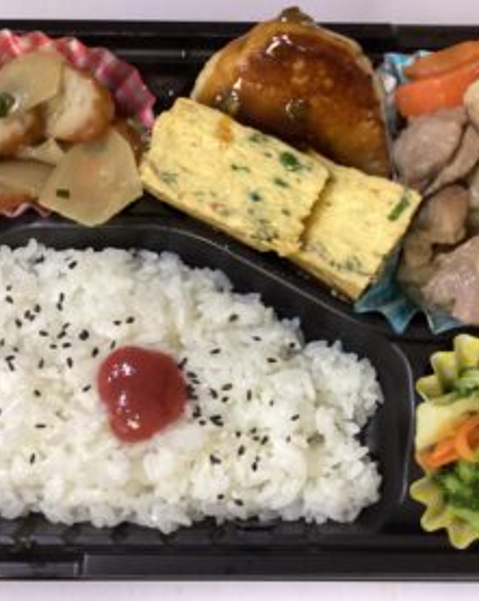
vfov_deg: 44.8
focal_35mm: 41
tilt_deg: -74.3
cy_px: 298
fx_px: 728
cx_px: 255
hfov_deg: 36.4
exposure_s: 1/60
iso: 250
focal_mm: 3.3
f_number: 2.4
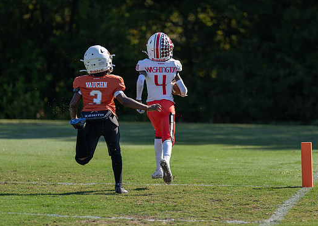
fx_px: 2500
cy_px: 96
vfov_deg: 5.2
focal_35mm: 277
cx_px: 177
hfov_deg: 7.3
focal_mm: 200
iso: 100
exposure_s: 1/1600
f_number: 2.8
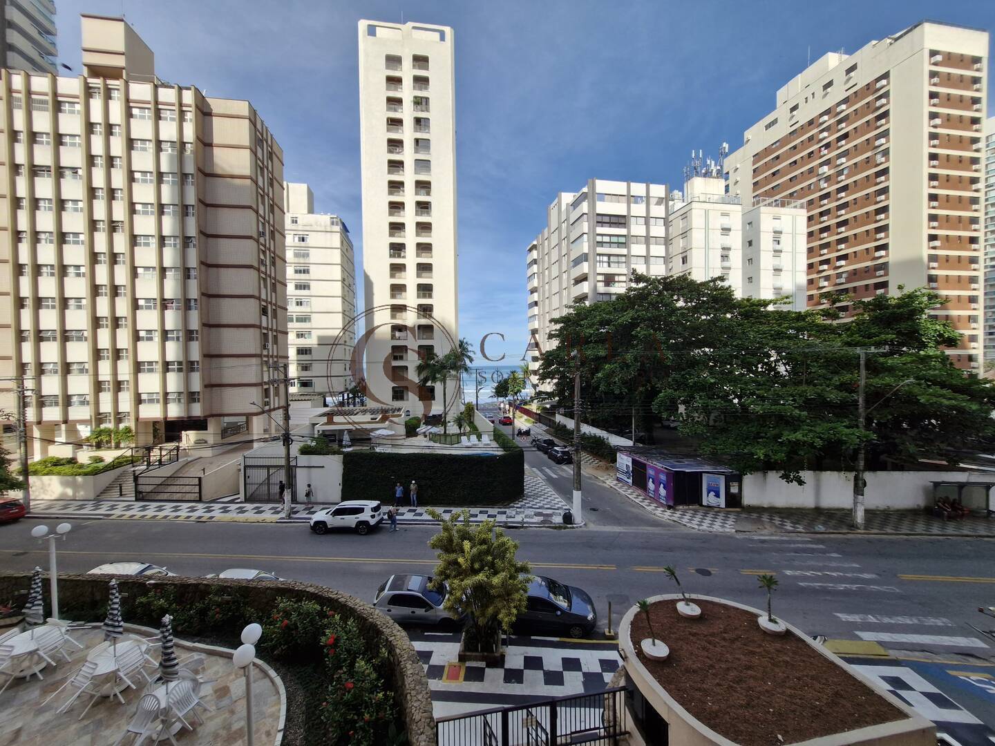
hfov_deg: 106.2
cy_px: 373
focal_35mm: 13
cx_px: 498
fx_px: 374
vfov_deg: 89.9
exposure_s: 1/1276
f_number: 2.2
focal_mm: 1.74
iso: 50
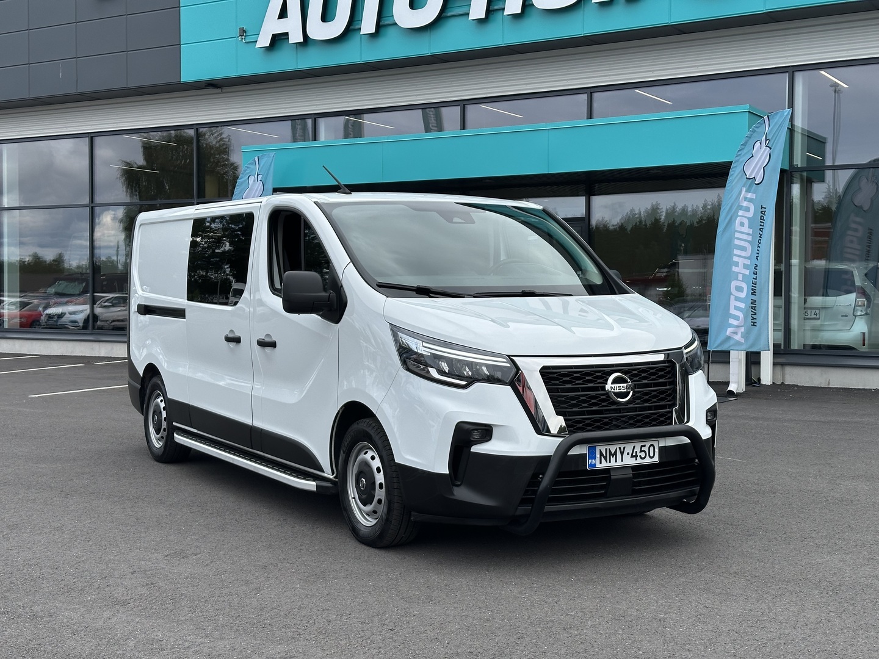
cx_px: 440
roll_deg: -0.1
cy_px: 330
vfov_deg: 30.3
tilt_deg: -1.0
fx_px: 1219
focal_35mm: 48
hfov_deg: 39.7
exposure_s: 1/3155
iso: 64
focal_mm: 6.86
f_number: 1.78
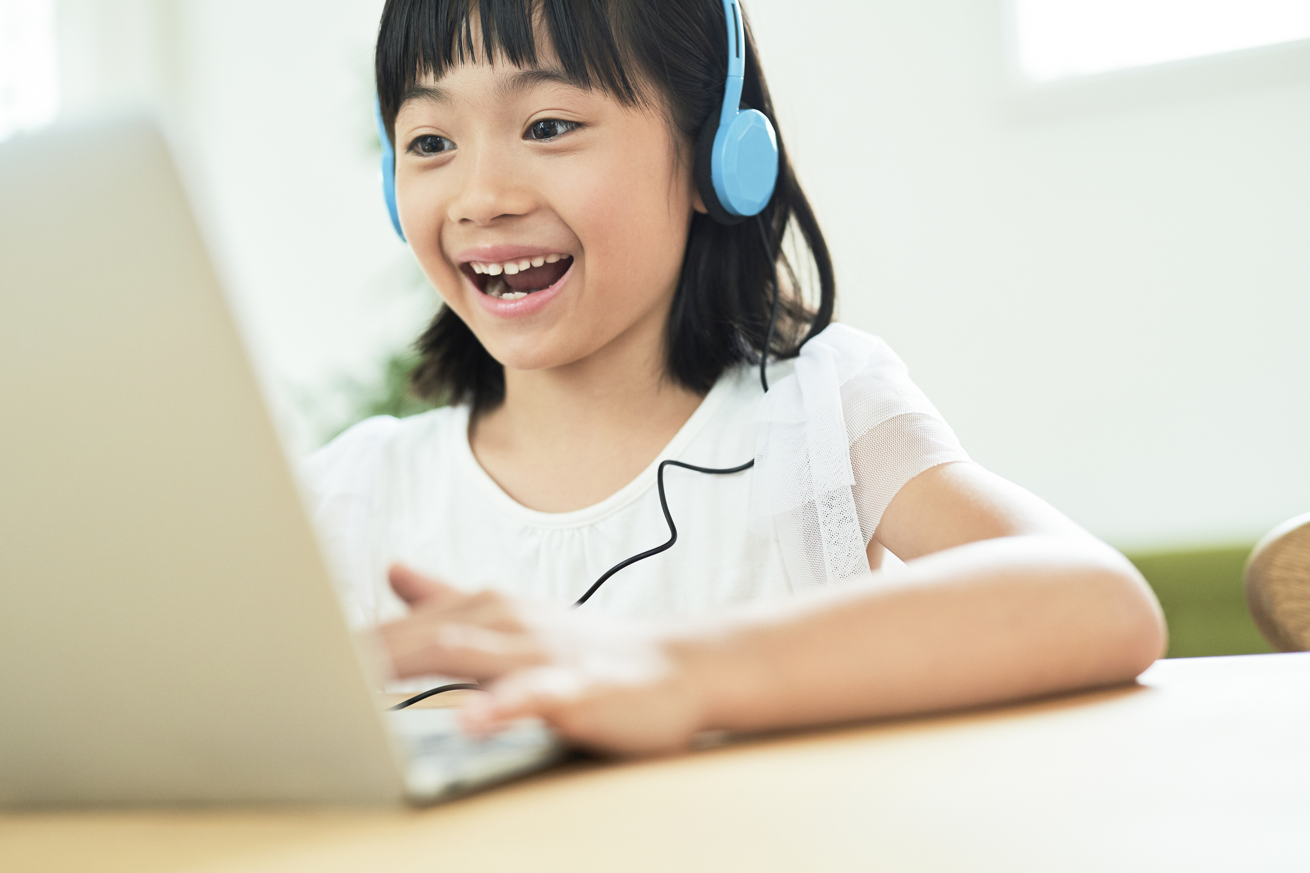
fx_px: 1819
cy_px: 436
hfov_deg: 39.6
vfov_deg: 27.0
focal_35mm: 50
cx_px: 655
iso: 800
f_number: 2
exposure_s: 1/125
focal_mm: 50
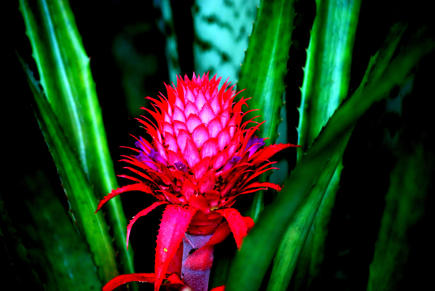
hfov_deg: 9.1
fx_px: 2722
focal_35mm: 225
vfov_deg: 6.1
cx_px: 218
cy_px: 146
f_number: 5
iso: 400
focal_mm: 150
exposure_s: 1/125
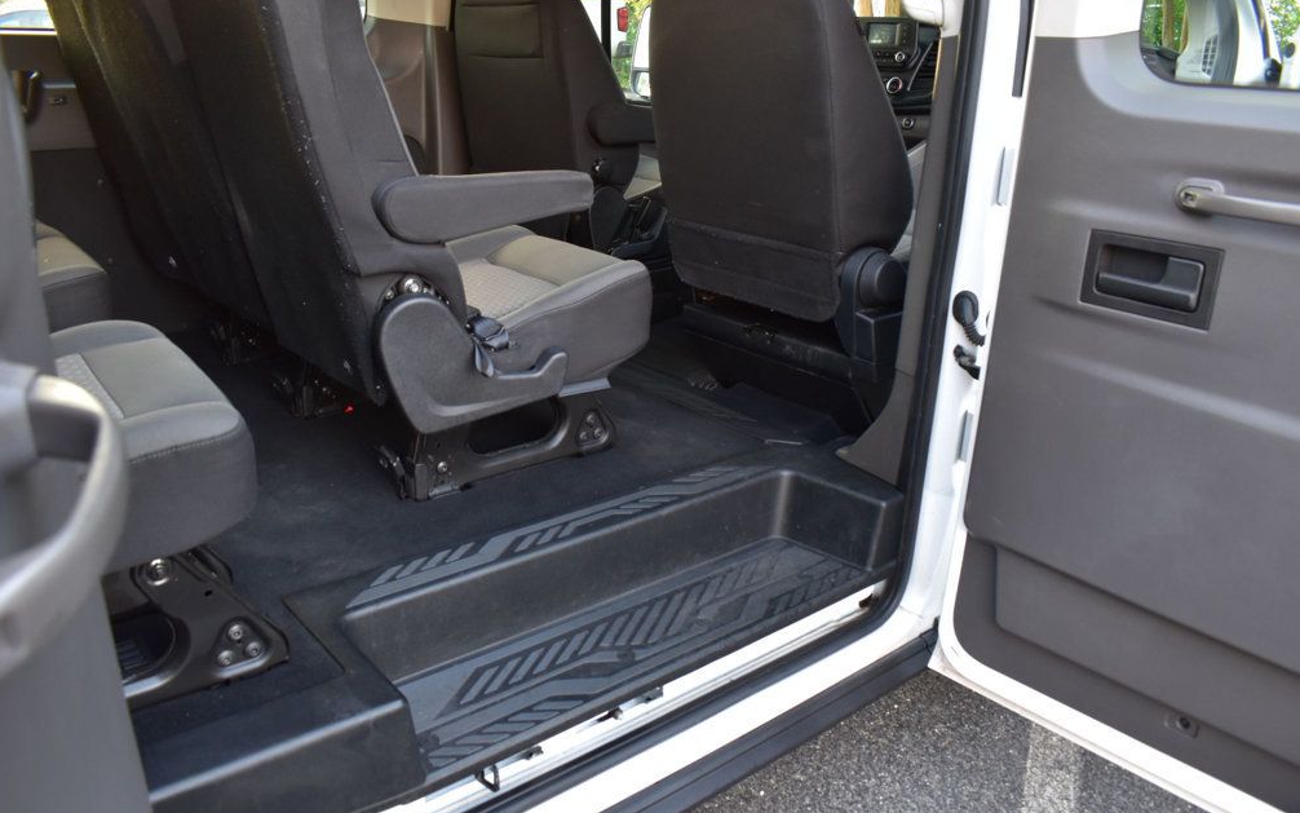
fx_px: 992
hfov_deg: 66.5
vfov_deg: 44.5
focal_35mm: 28
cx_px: 654
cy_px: 394
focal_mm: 18
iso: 560
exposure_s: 1/15
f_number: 6.3
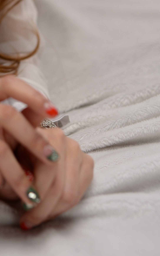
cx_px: -85
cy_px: -136
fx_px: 1130
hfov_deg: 7.9
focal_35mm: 162
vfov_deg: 12.3
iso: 100
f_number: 2
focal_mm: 50
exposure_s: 1/160
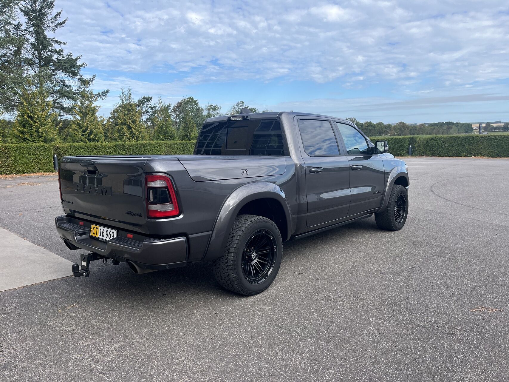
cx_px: 254
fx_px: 382
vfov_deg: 53.1
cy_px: 191
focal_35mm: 26
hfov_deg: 67.3
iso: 50
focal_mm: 5.1
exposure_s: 1/1776
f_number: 1.6
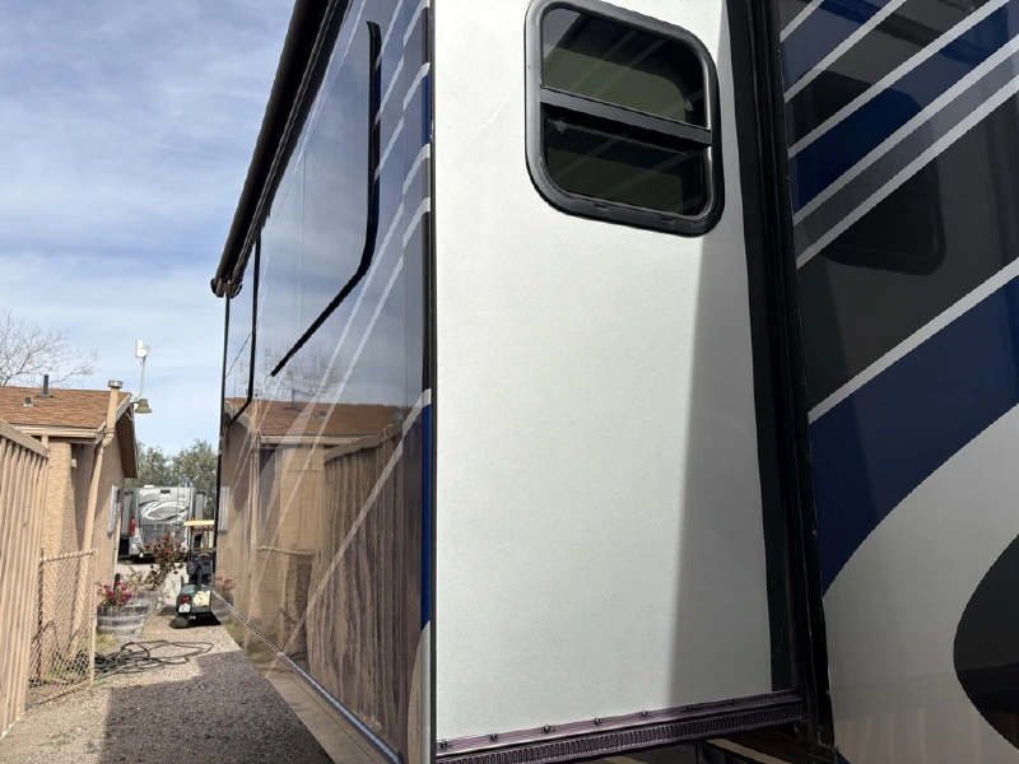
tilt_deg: +10.4
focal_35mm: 26
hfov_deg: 67.3
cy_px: 382
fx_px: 765
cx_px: 510
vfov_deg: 53.1
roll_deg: +0.2
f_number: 1.6
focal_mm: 5.96
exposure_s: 1/4329
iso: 50
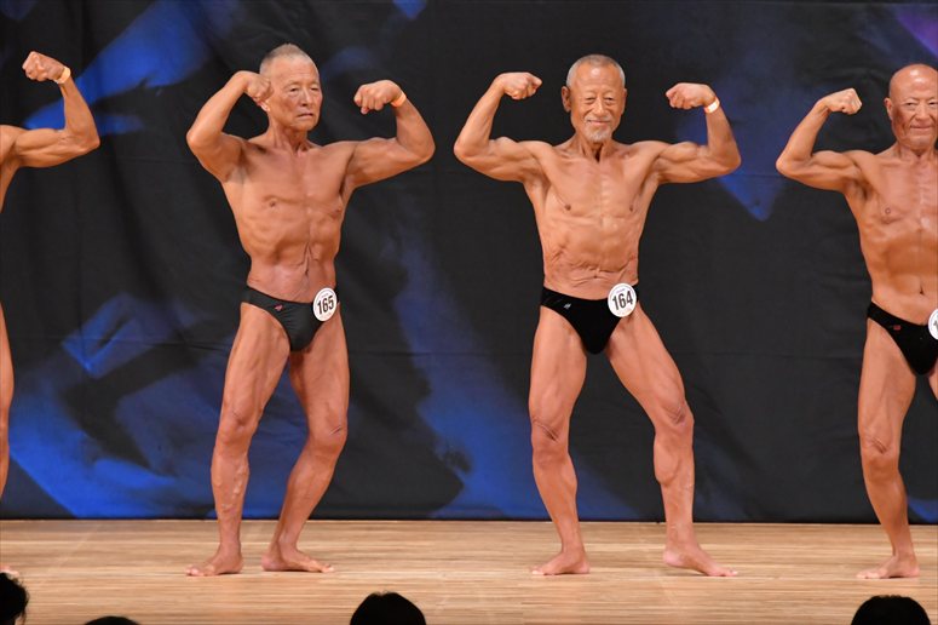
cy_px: 312
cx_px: 469
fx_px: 7813
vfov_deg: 4.6
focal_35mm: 300
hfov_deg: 6.9
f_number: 5.6
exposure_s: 1/400
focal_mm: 200
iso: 5600
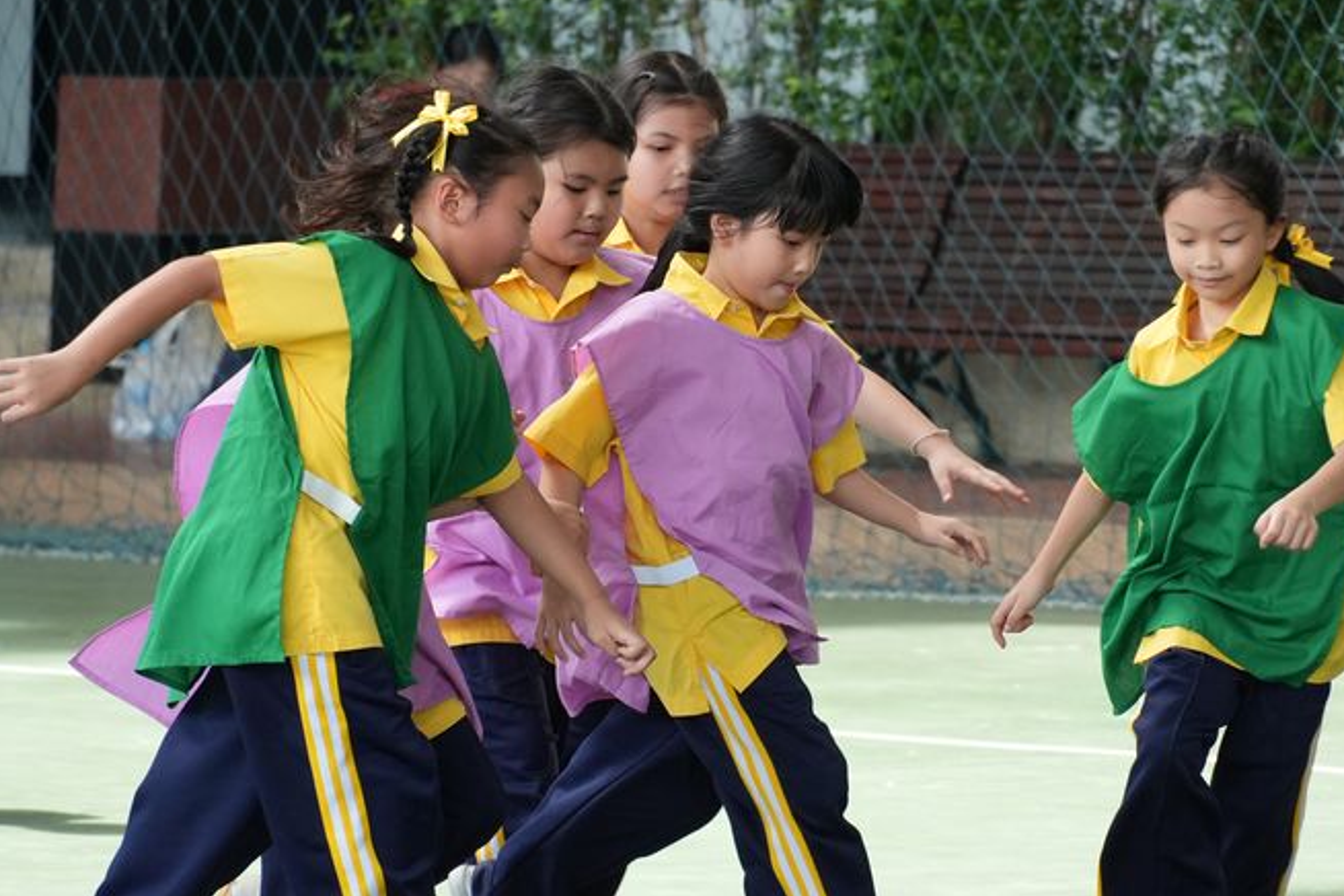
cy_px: 564
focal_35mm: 310
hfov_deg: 6.7
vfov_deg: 4.4
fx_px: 11564
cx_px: 748
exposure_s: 1/500
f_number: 5.6
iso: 1250
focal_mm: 135
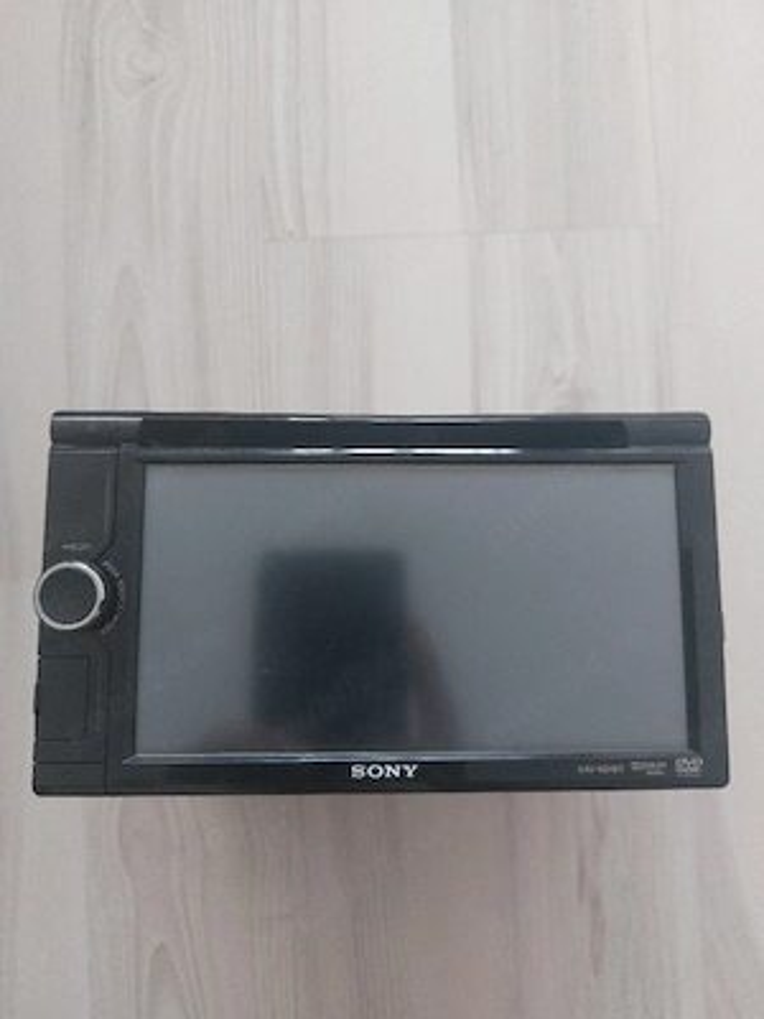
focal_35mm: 25
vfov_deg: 69.4
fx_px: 736
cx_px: 382
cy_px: 510
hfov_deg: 54.9
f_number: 1.8
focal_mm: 5.23
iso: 200
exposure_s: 1/50
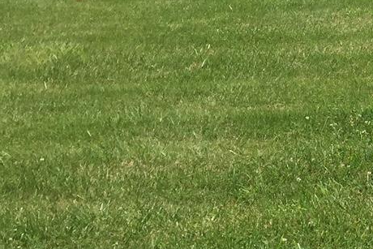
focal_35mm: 107
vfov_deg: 12.7
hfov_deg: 17.2
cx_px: 557
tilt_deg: -13.1
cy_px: 14
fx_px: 1109
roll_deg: -1.0
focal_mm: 4.15
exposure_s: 1/2326
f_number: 2.2
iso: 32
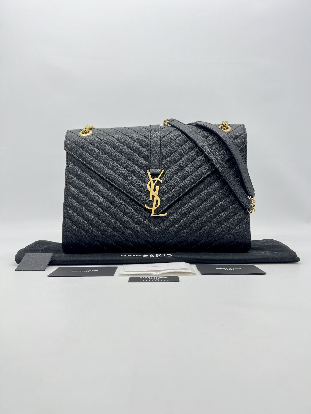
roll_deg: +0.1
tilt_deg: -1.4
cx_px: 156
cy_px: 207
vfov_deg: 67.3
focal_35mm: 26
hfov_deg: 53.1
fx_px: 311
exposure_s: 1/156
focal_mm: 5.7
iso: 40
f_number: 1.5
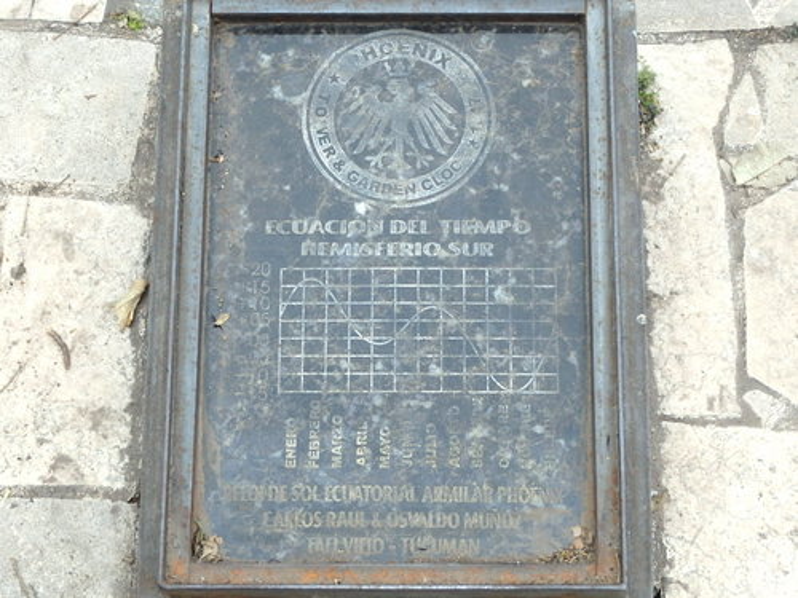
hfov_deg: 32.2
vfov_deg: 24.4
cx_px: 399
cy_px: 299
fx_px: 1383
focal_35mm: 60
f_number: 5.3
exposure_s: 1/320
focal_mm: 10.7
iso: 125
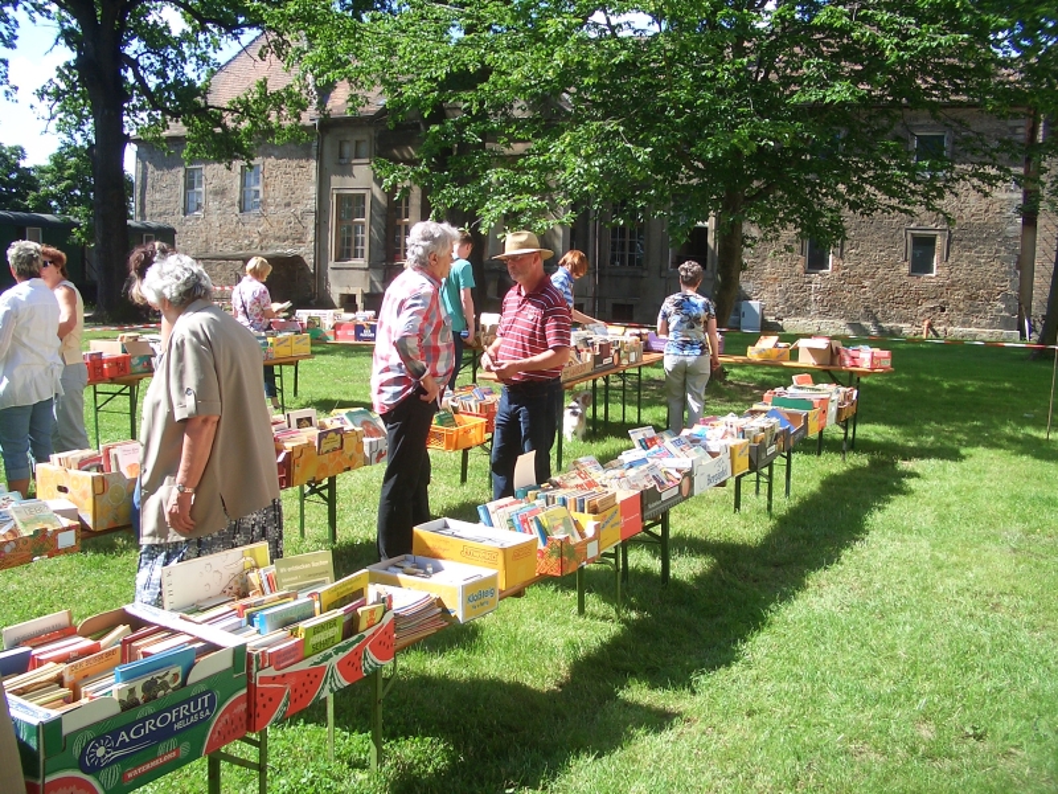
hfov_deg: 52.6
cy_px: 397
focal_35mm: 35
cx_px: 529
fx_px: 1070
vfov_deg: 40.7
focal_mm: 5.8
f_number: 4.3
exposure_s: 1/200
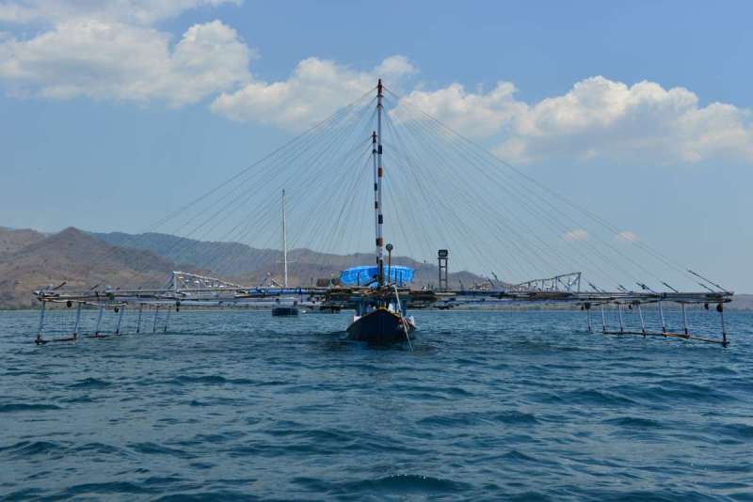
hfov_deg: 44.5
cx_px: 376
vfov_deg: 30.5
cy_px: 251
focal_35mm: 44
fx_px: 921
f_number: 11
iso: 250
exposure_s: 1/500
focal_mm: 44
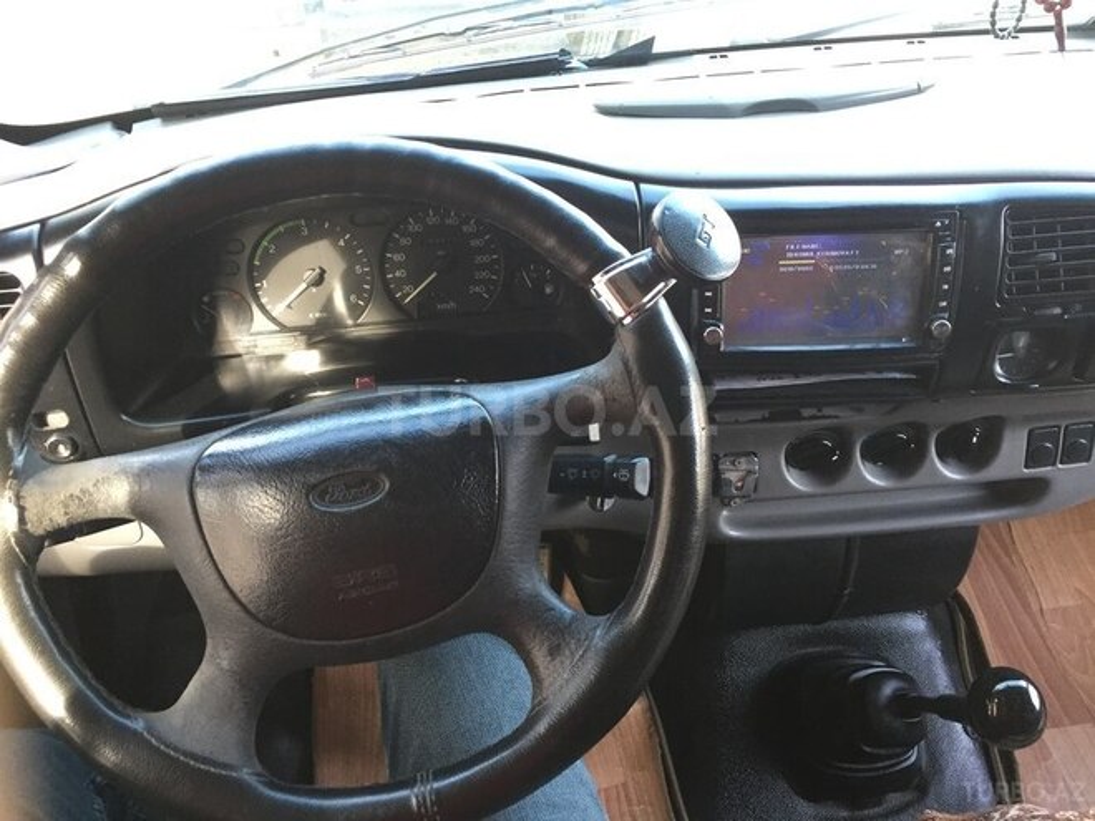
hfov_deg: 61.7
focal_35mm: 29
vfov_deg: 48.2
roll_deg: -0.3
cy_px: 410
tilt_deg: -36.1
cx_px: 548
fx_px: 917
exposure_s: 1/33
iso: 80
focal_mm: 4.15
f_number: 2.2
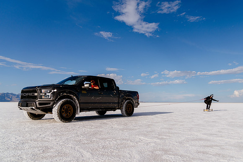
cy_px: 88
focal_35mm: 28
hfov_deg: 64.4
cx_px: 139
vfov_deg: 45.7
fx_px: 192
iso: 200
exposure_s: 1/8000
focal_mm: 24
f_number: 4
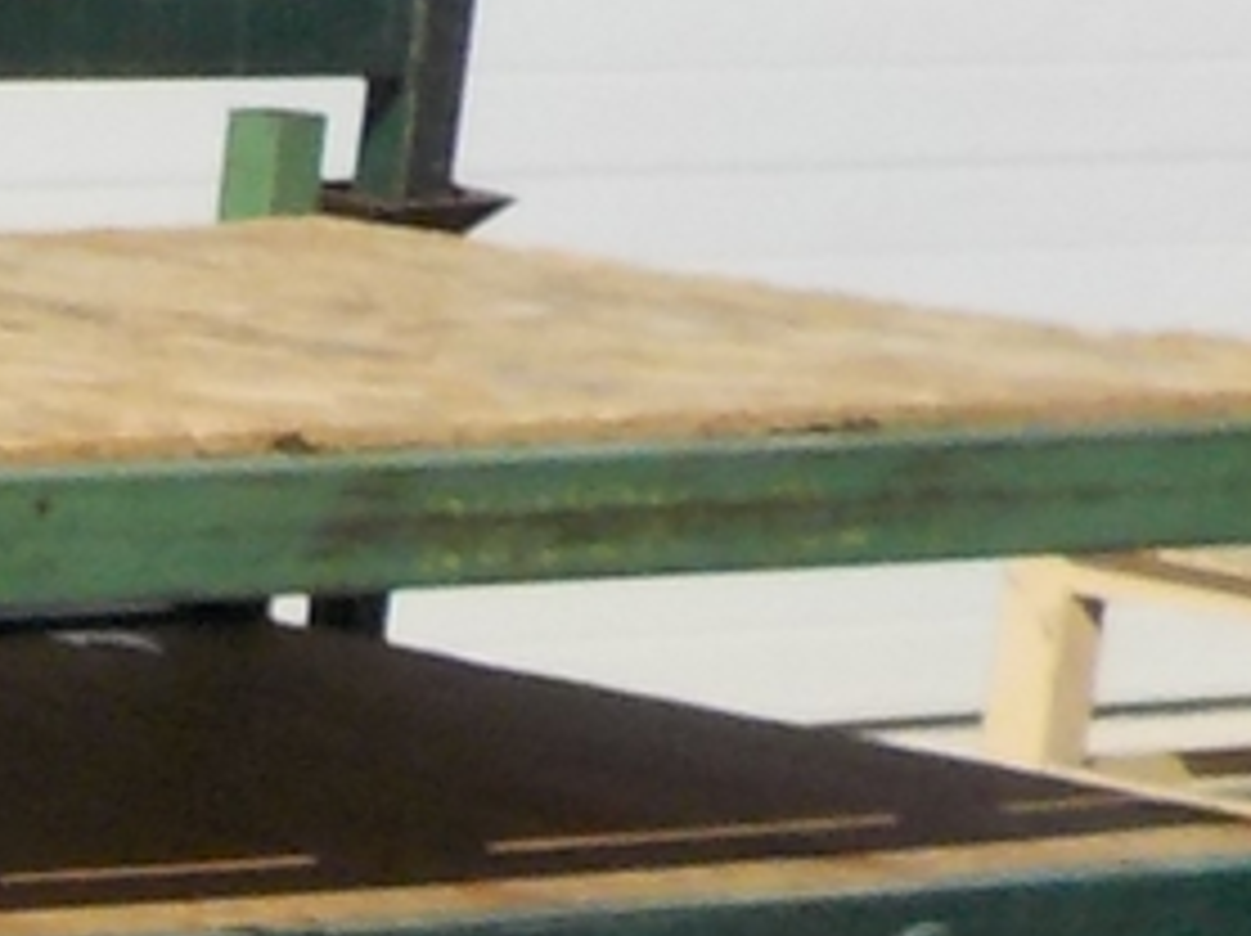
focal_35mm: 216
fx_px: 7799
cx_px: -2619
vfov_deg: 6.8
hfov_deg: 7.8
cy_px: 1440
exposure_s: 1/2000
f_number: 3.3
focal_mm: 4.1
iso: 125
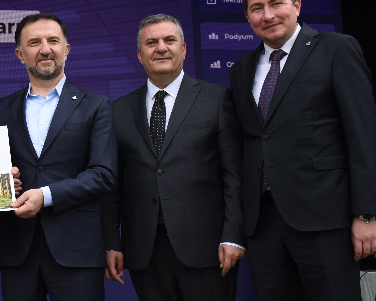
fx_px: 1024
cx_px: -29
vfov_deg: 16.7
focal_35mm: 92
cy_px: 121
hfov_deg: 20.0
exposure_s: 1/250
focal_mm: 26
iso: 100
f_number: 5.6
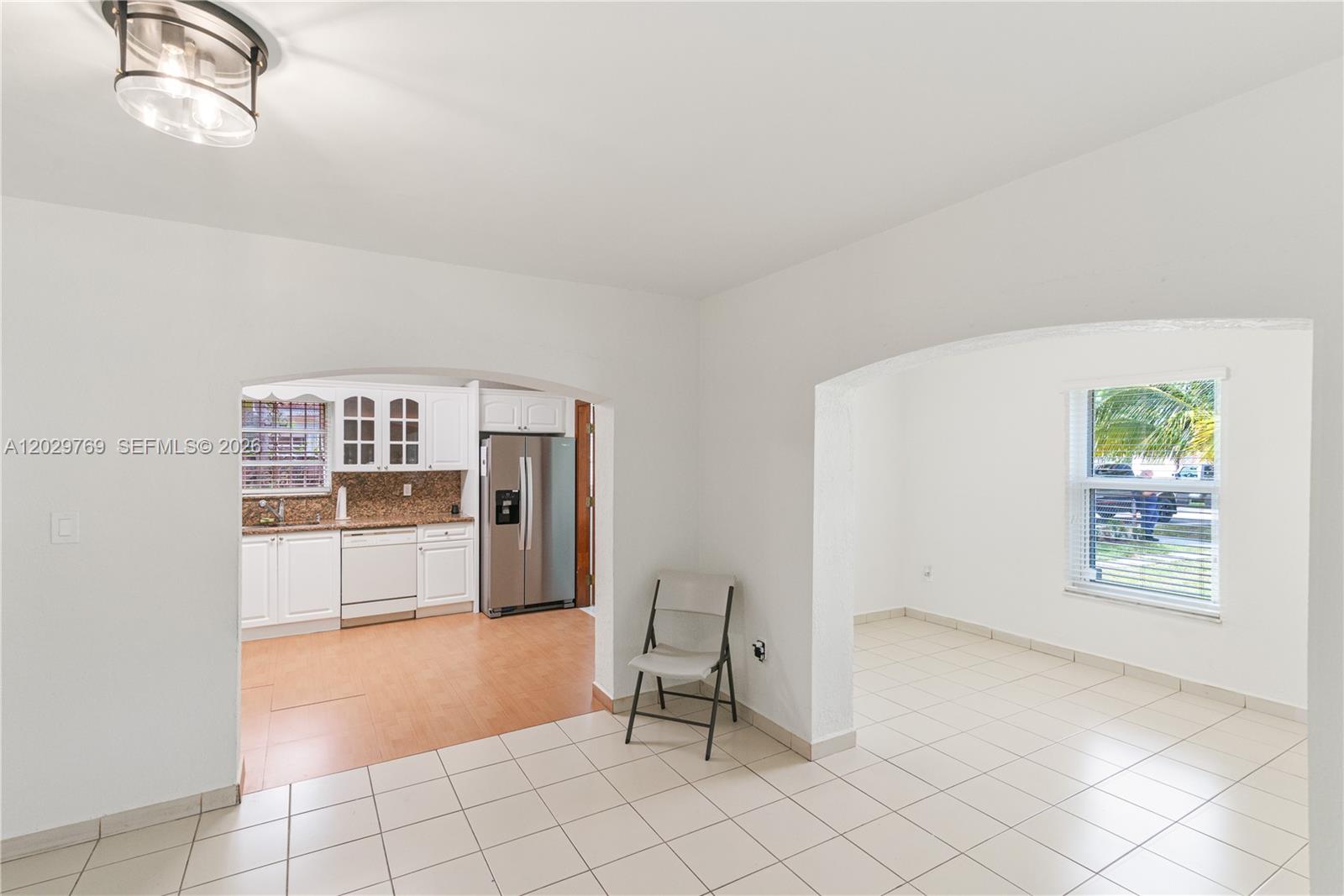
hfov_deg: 96.7
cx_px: 672
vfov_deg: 73.8
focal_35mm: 16
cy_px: 448
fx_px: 597
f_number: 7.1
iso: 640
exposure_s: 1/60
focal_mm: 16
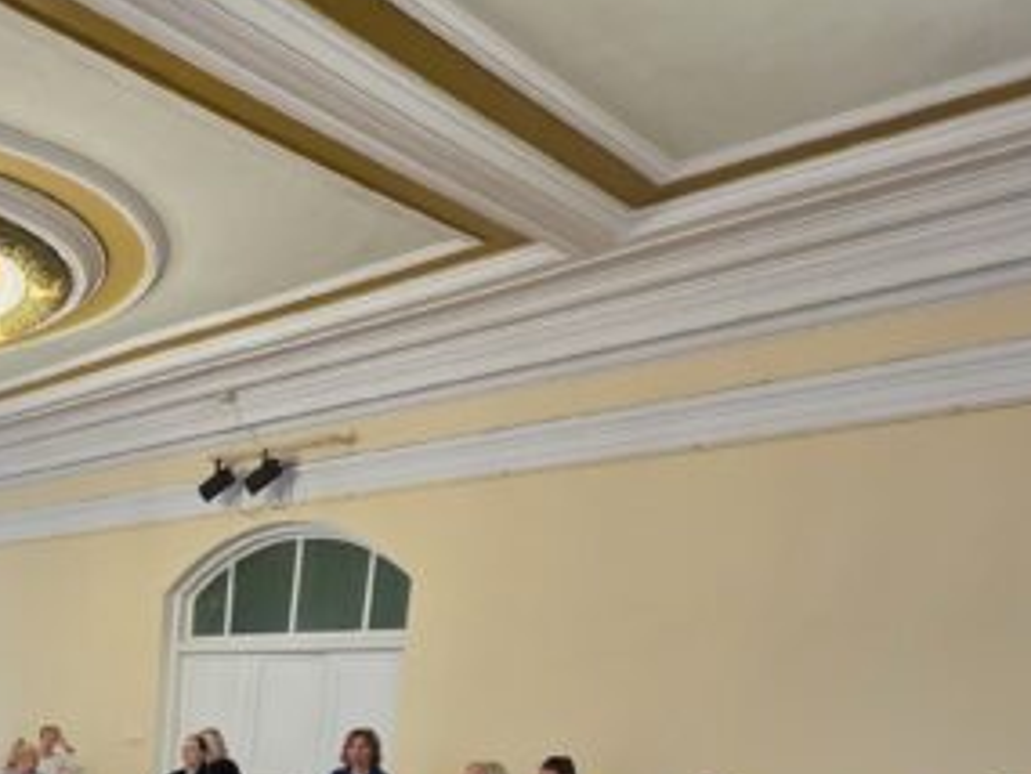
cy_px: 998
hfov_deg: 43.7
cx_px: -36
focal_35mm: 35
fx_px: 1043
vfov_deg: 31.6
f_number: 1.9
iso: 160
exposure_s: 1/50
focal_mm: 2.2
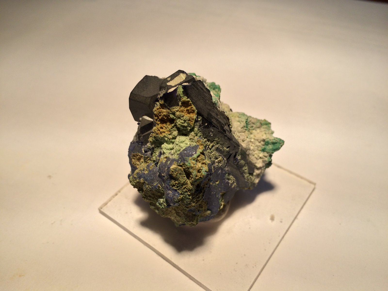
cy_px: 146
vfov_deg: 48.2
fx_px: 325
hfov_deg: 61.7
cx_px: 194
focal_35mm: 29
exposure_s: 1/206
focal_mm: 4.15
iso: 32
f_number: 2.2
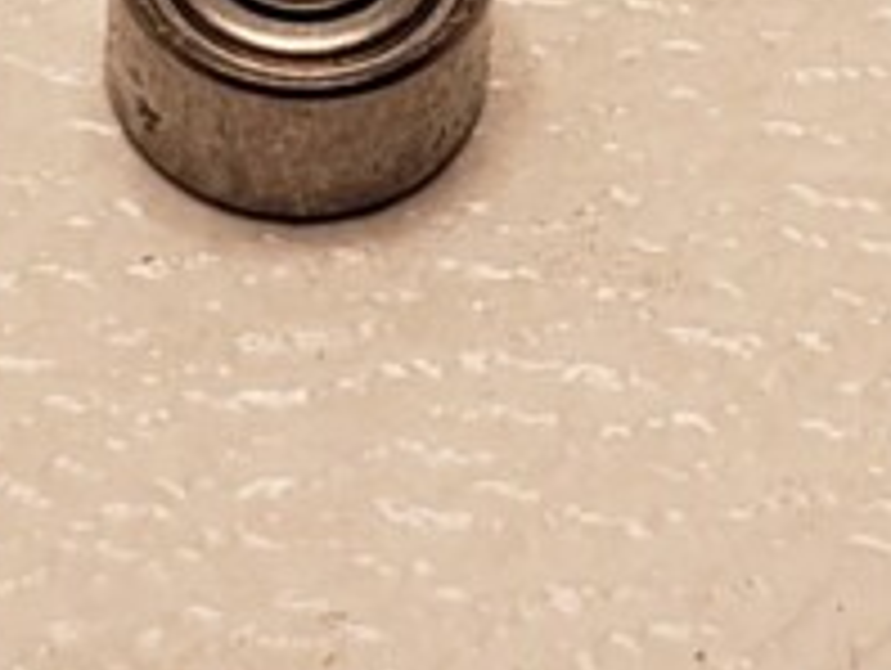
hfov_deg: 18.6
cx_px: 292
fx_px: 2706
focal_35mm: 105
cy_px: 90
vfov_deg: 14.0
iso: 50
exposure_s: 1/424
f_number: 2.4
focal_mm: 4.3
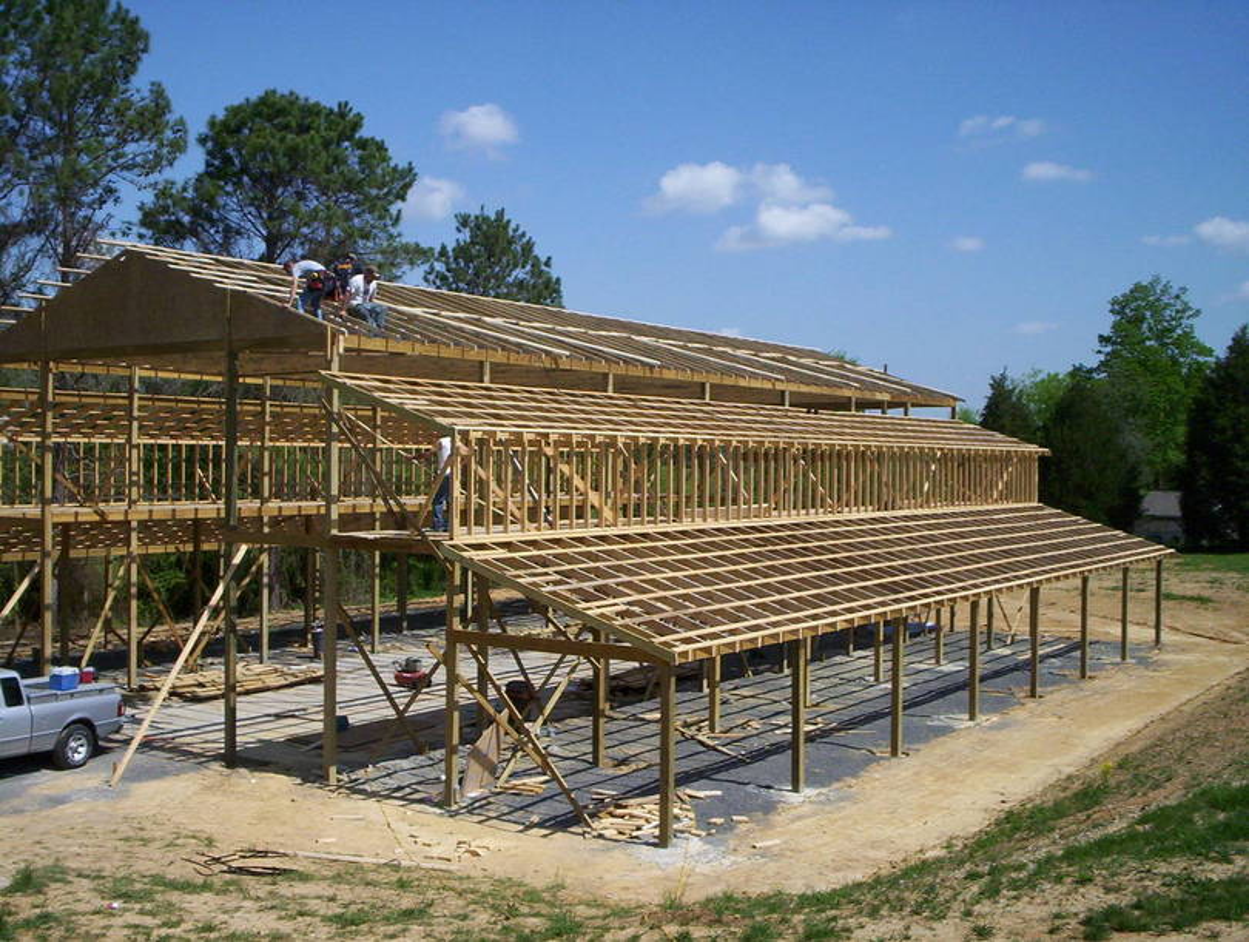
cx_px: 624
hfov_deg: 48.9
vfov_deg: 37.8
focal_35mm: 38
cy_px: 471
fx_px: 1374
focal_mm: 4.99
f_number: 4.5
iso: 100
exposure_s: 1/1264
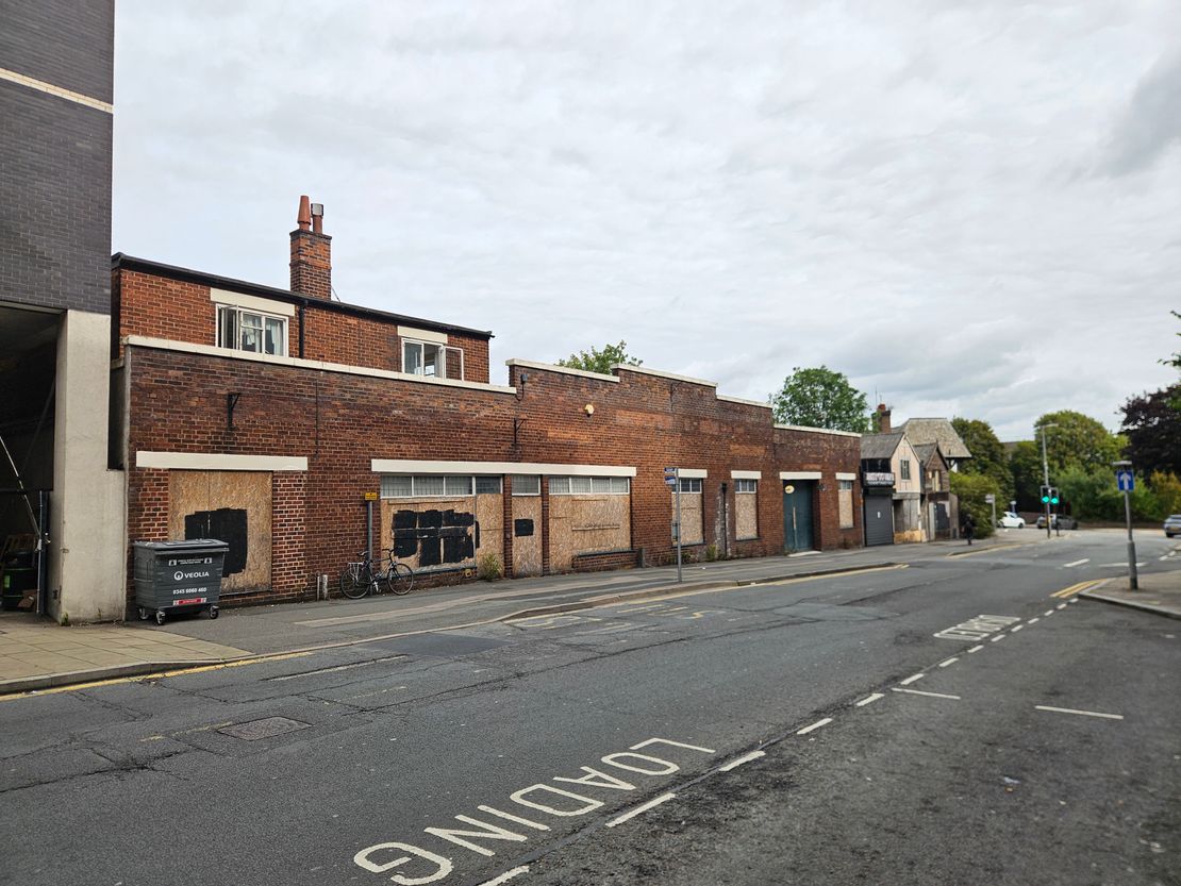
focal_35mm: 23
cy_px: 443
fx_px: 785
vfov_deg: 58.9
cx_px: 590
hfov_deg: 73.9
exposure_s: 1/1606
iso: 25
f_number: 1.8
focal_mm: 5.4
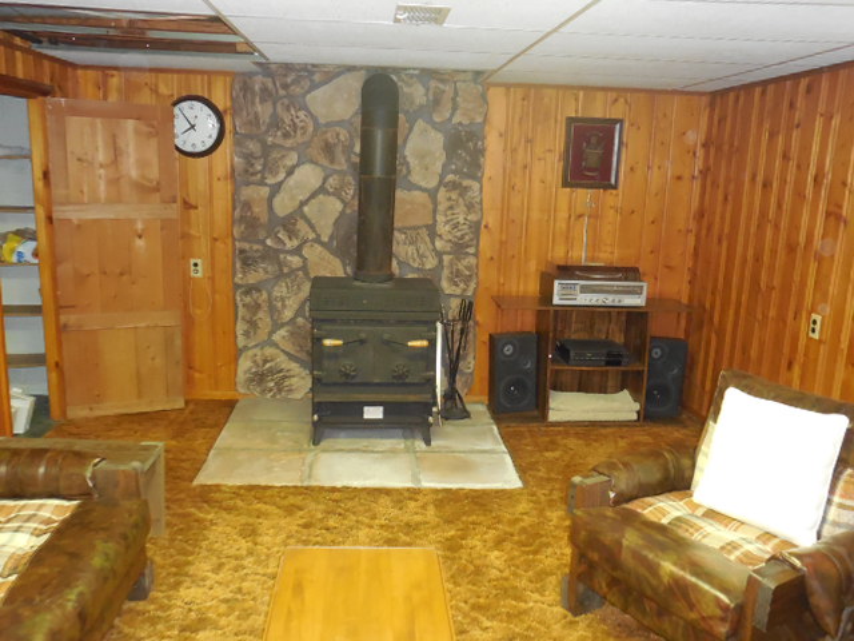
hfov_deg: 60.0
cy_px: 320
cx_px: 427
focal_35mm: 30
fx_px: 740
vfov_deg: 46.8
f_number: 3.8
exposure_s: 1/25
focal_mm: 5.3
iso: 1250
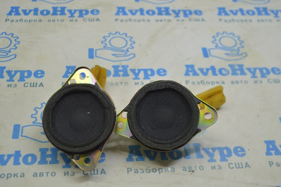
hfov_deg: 35.1
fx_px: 445
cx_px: 140
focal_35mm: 57
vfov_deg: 23.7
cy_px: 94
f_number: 4.8
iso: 400
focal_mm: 38
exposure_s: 1/50
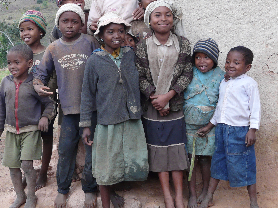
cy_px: 98
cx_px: 110
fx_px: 723
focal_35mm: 90
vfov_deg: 16.4
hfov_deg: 21.7
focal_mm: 11.1
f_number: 3.2
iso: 100
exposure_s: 1/50
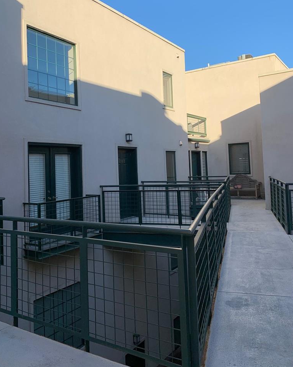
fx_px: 347
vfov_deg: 55.5
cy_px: 157
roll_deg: +1.9
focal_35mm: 32
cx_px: 126
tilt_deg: +3.8
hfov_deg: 45.7
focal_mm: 4.25
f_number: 1.8
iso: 25
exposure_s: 1/1266
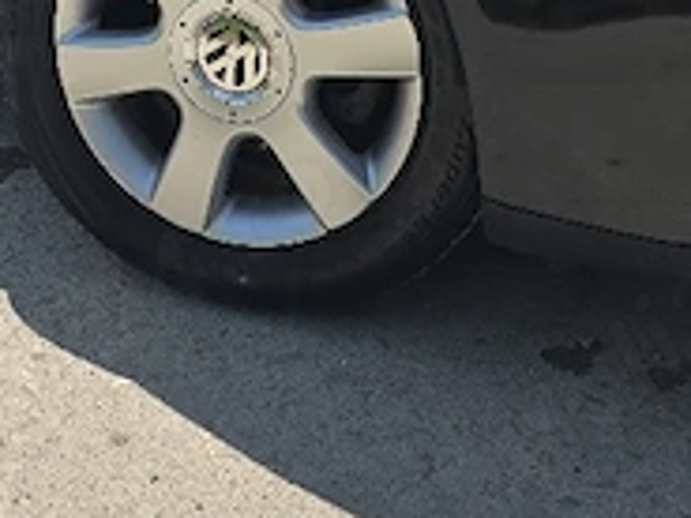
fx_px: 1497
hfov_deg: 25.9
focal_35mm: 75
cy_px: -229
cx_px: 240
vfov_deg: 17.8
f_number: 1.7
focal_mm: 6.3
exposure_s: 1/10000
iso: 80
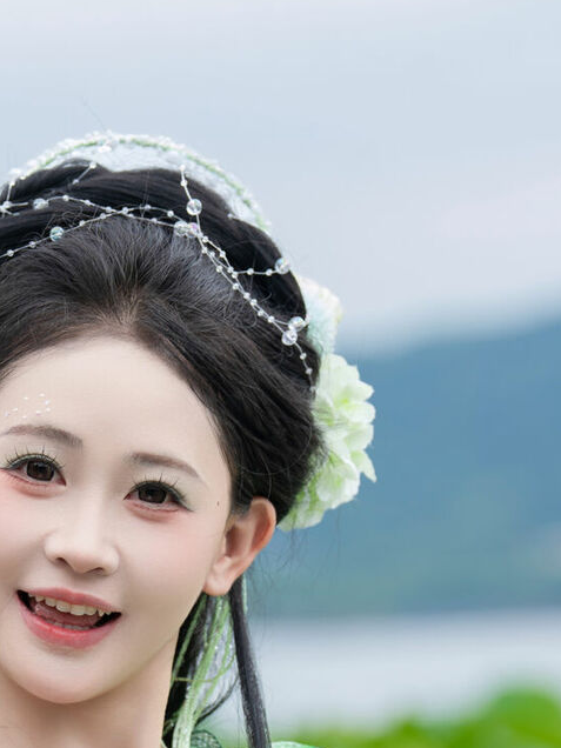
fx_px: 5964
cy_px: 769
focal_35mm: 276
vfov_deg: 7.1
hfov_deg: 5.4
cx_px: 14
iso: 200
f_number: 4
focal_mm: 116
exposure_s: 1/250
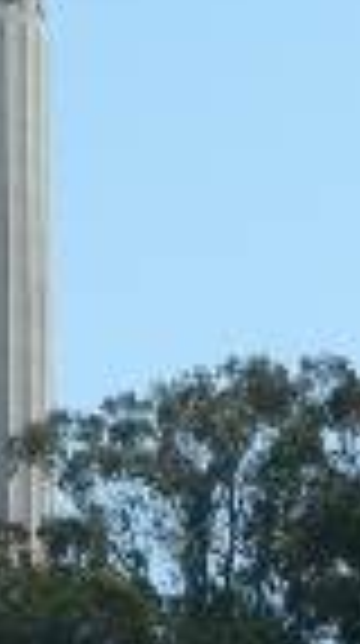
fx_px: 7788
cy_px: 572
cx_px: -218
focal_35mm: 457
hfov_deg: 2.6
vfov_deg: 4.7
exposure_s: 1/400
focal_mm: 20.3
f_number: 5.6
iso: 100
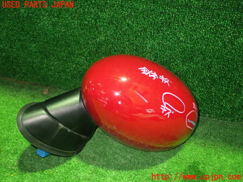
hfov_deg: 56.8
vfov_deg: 44.2
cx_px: 122
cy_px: 91
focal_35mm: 32
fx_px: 225
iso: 800
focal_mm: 5.79
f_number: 2.4
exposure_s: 1/20
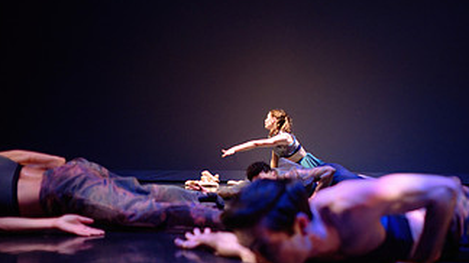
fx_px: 559
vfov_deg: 26.4
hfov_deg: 42.8
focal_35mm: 45
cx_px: 392
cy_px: 169
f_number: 1.4
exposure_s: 1/400
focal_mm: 24
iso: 1000
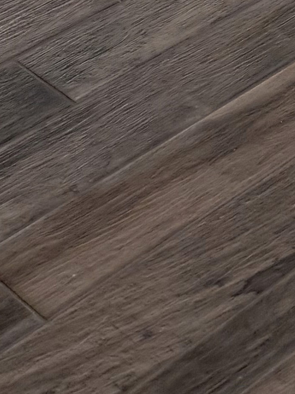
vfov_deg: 10.0
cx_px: 465
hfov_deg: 9.7
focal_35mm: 148
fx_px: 1681
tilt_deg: -6.4
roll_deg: +2.8
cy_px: -781
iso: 100
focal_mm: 6.76
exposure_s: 1/149
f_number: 1.78
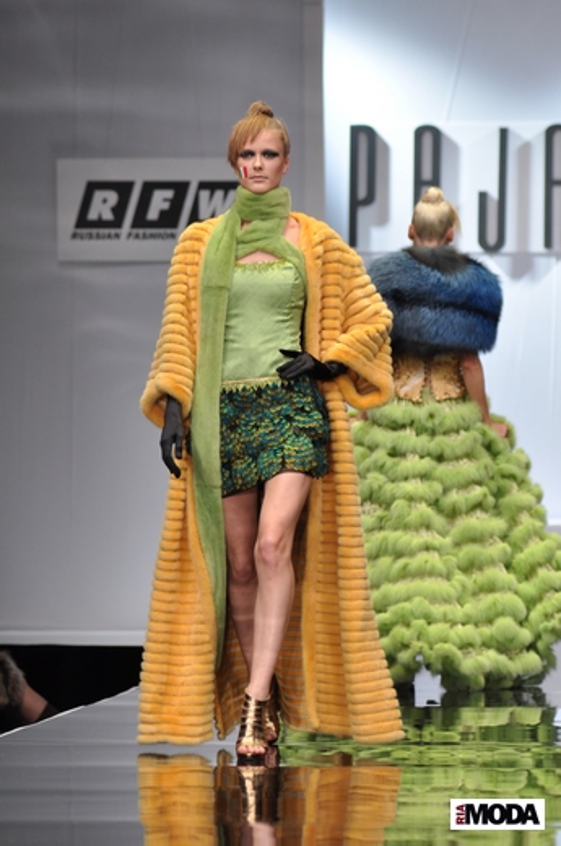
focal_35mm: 188
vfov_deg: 11.0
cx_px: 280
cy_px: 423
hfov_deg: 7.3
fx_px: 4397
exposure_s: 1/200
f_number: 3.5
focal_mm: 125
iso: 640
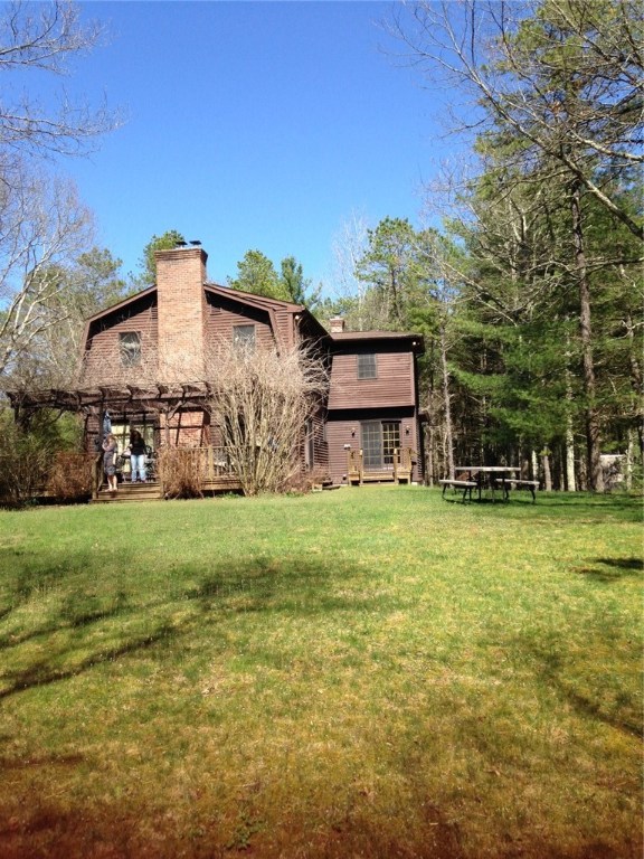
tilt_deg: +5.9
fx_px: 819
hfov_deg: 42.9
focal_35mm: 33
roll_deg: +1.4
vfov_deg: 55.4
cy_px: 430
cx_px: 322
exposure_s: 1/834
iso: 50
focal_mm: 4.12
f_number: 2.4
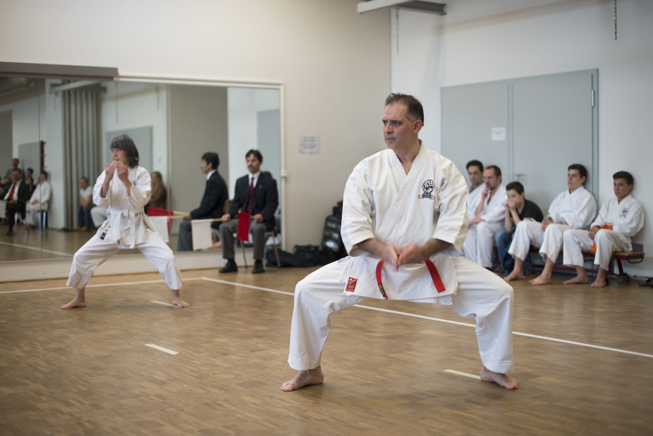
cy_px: 218
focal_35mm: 50
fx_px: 907
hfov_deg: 39.6
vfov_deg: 27.0
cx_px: 326
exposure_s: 1/50
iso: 100
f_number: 2.2
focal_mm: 50
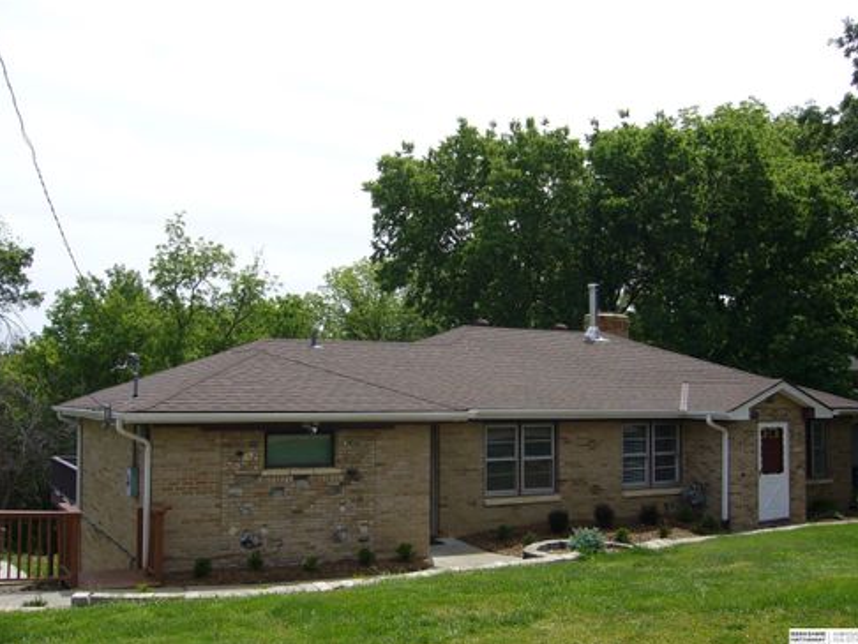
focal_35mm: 36
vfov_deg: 39.7
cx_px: 427
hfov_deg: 51.3
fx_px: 893
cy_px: 318
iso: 80
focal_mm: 5.8
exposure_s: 1/320
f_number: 5.6
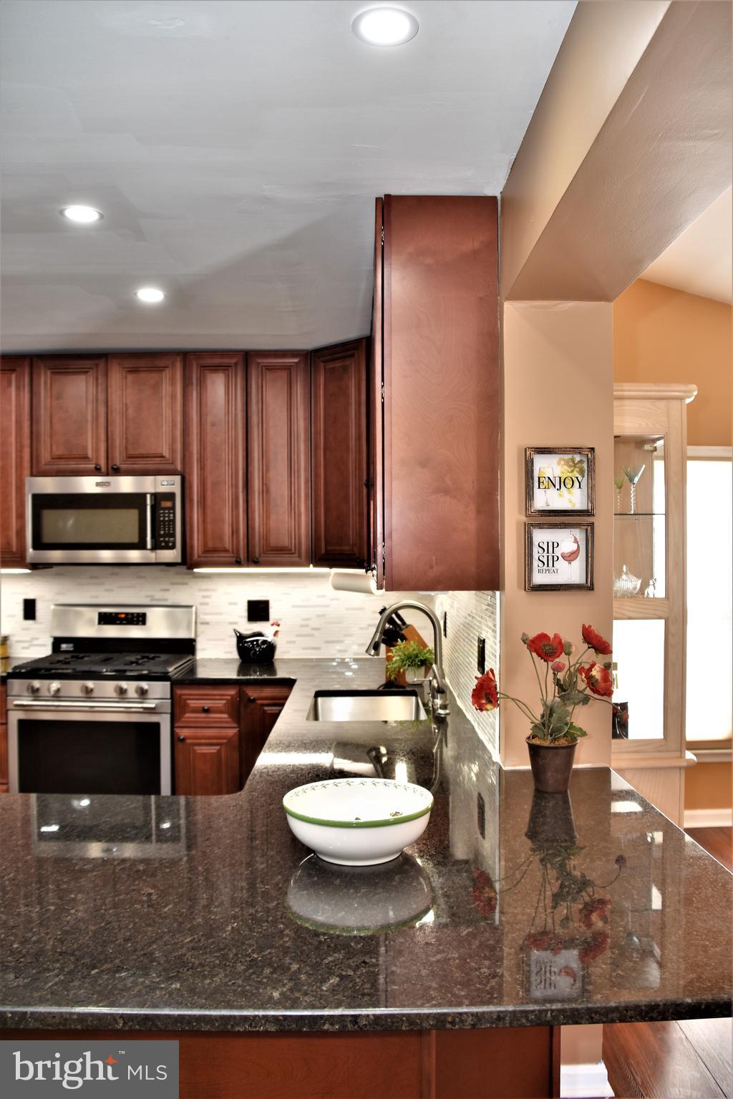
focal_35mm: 27
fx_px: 825
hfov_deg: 47.9
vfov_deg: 67.4
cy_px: 550
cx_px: 366
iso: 200
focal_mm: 18
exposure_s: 1/60
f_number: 4
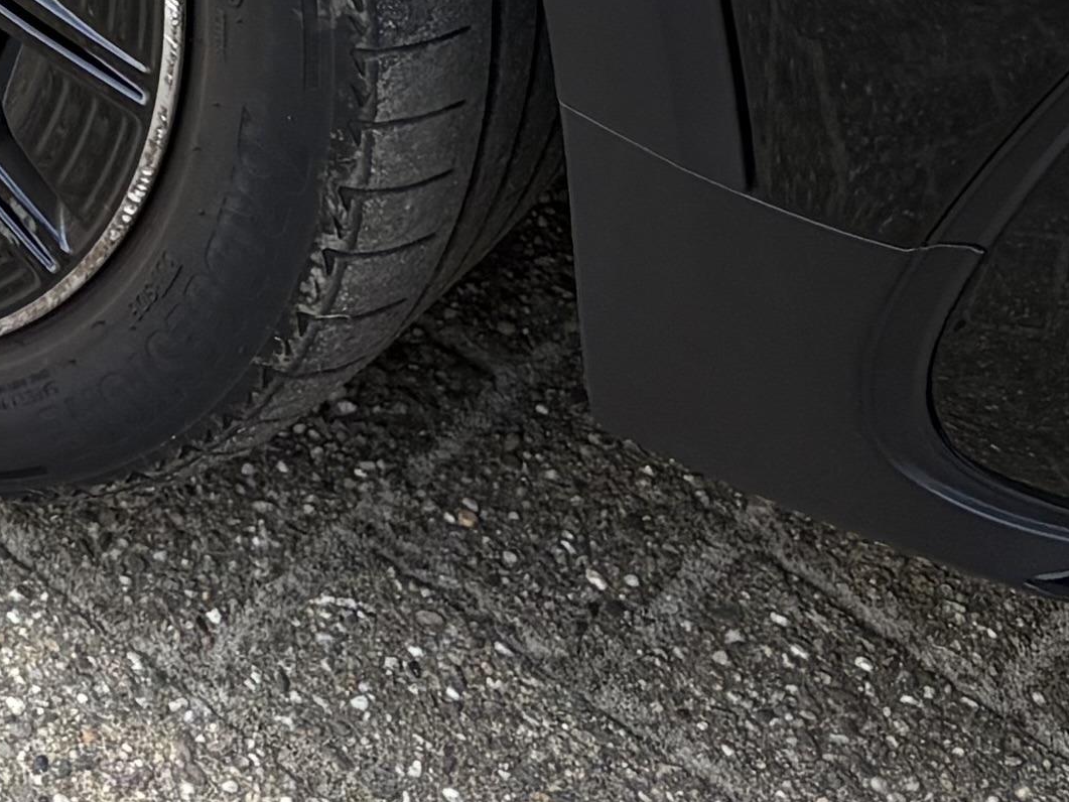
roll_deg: +4.0
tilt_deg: -23.9
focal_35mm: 140
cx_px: -791
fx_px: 4324
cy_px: -1342
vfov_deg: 9.1
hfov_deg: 12.9
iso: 64
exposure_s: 1/475
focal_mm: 5.96
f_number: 1.6
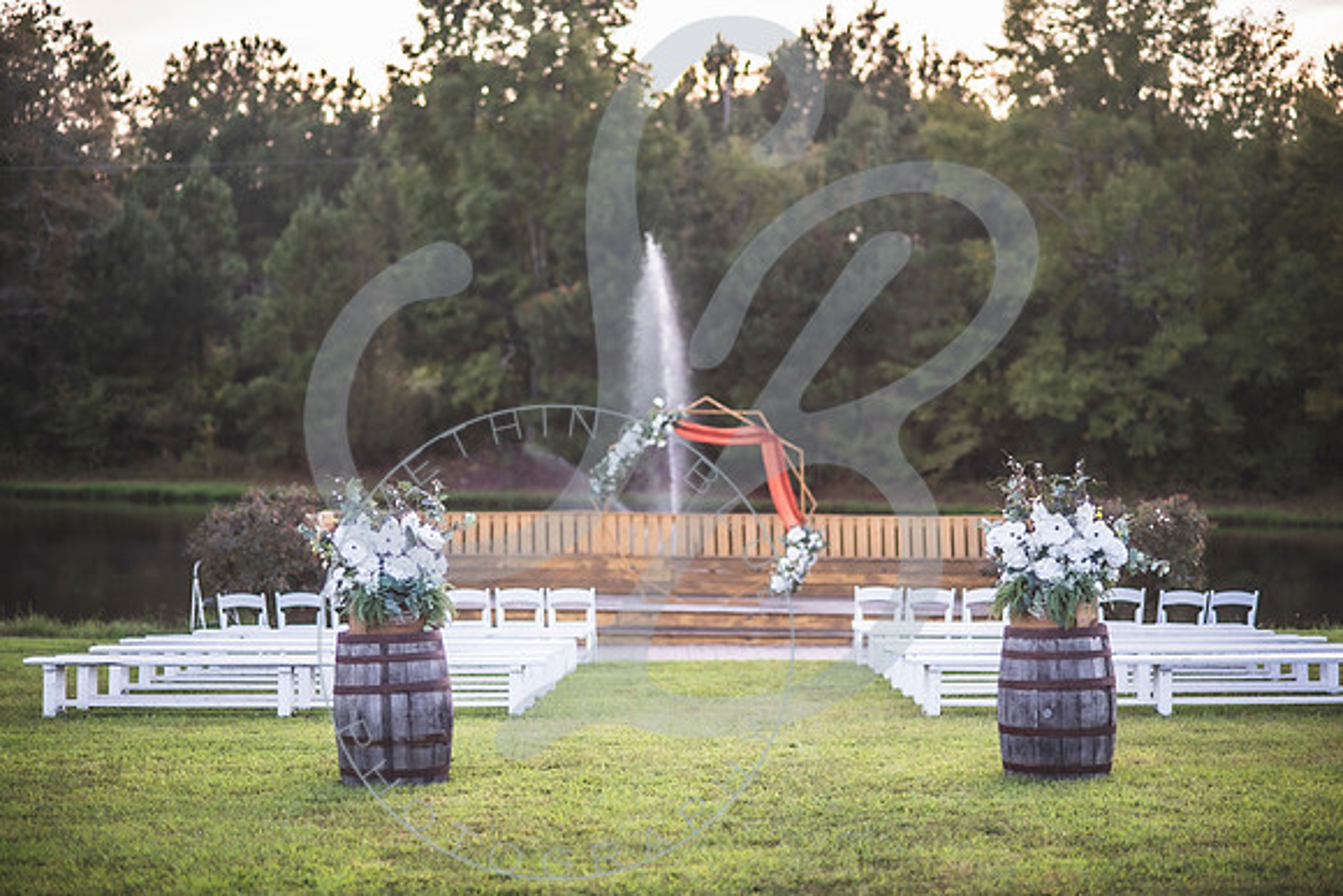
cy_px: 448
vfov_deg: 16.1
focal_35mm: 85
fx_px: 3172
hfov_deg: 23.9
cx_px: 672
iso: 100
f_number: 1.8
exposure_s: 1/400
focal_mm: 85
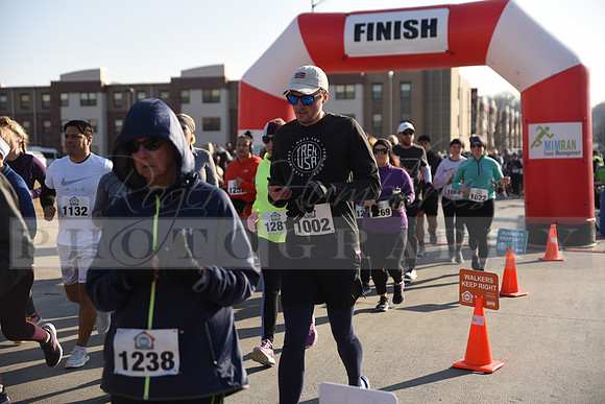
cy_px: 202
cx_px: 302
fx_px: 874
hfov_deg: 38.2
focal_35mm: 52
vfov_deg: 26.0
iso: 100
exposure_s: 1/1250
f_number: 2.8
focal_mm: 52
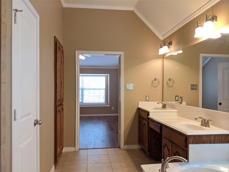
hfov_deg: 65.3
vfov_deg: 51.4
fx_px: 179
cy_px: 86
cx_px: 114
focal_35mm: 27
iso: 118
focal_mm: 4.44
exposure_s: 1/59.9
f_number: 1.8
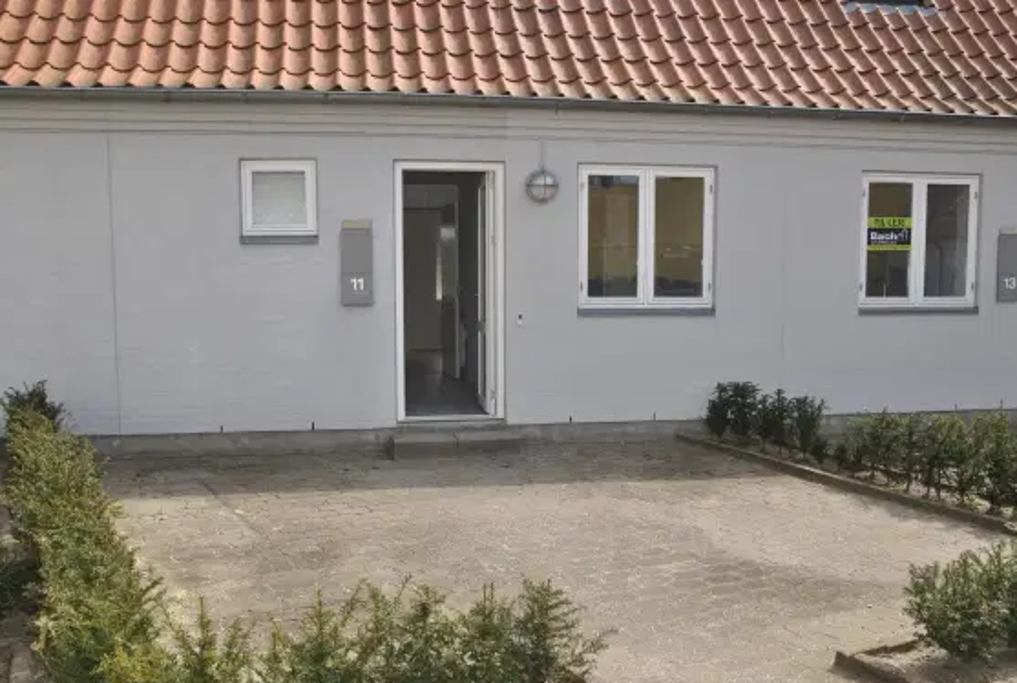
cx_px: 482
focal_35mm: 31
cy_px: 379
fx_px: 878
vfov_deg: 42.5
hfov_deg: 60.1
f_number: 7.1
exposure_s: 1/200
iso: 100
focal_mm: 18
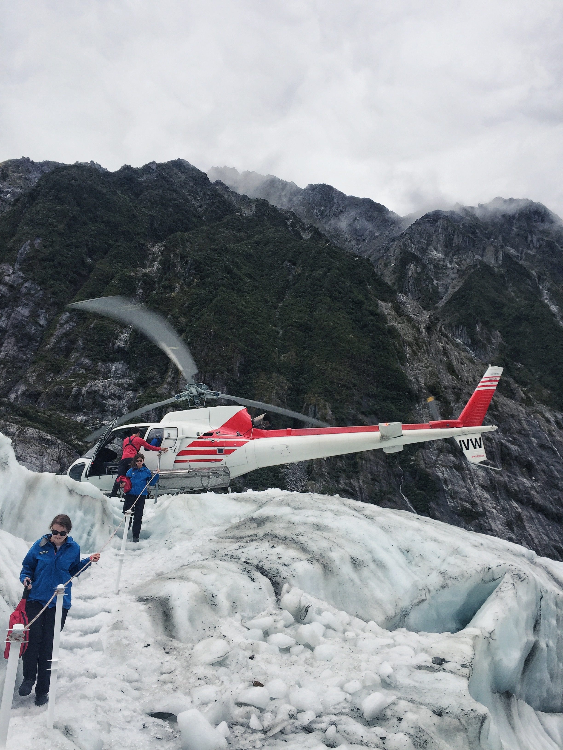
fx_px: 629
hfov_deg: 48.2
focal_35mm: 29
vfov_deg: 61.7
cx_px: 282
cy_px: 375
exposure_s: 1/1068
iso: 32
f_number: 2.2
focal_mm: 4.15
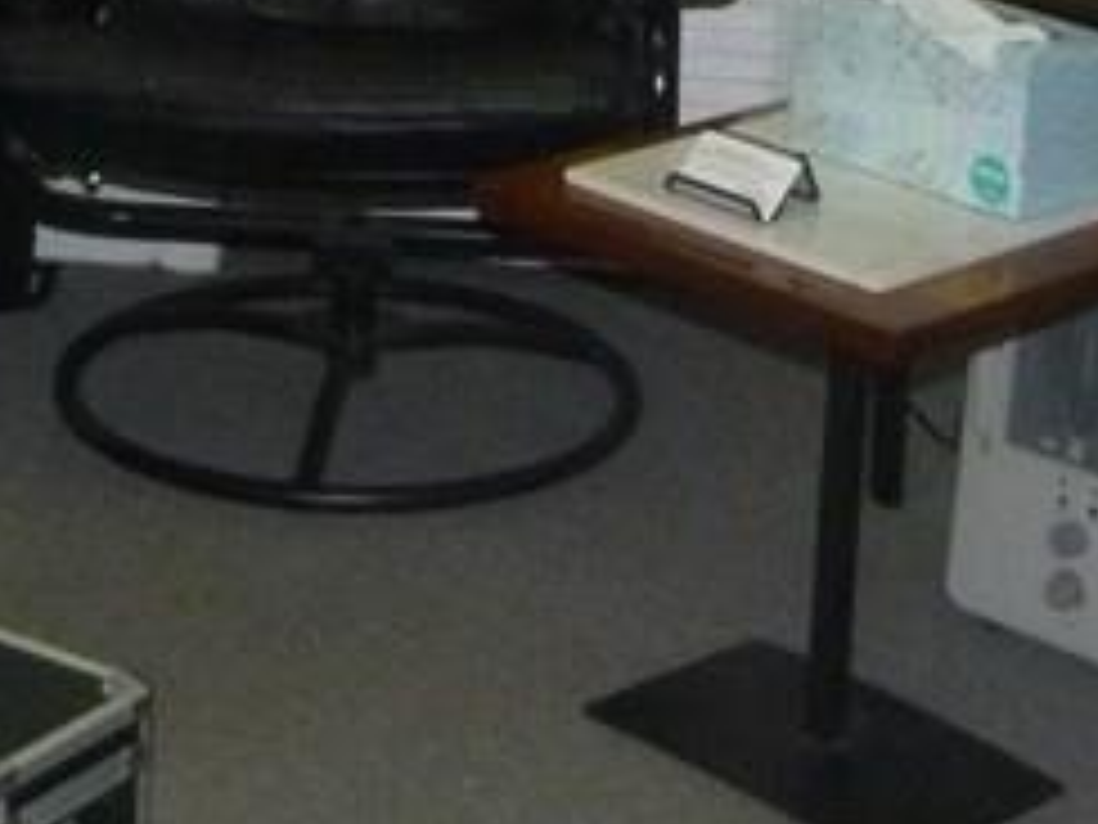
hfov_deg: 18.7
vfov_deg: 13.6
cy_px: -248
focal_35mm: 105
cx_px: 536
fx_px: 3331
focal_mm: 4.5
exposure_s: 1/60
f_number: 2.8
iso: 320
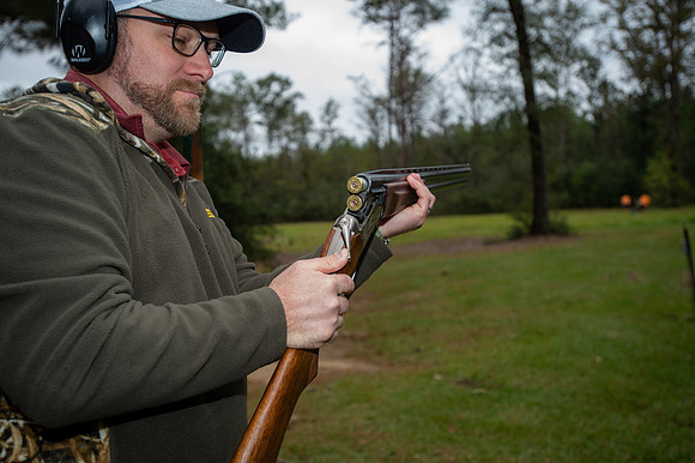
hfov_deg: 54.5
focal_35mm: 35
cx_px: 348
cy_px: 232
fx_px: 675
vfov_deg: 37.8
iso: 320
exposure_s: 1/250
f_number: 4
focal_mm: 35
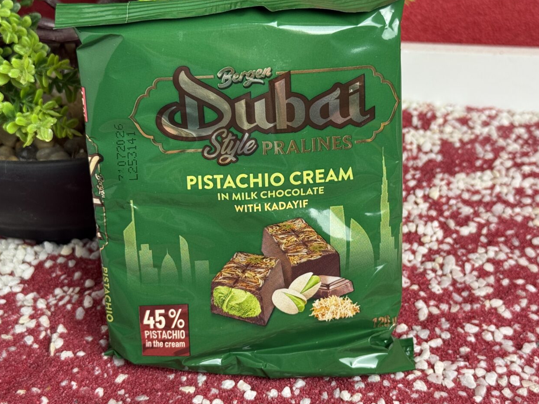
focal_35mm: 59
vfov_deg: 24.8
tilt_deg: -36.3
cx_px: 277
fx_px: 919
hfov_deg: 32.7
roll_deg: +0.3
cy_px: 189
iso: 80
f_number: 1.78
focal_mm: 6.76
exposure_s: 1/50
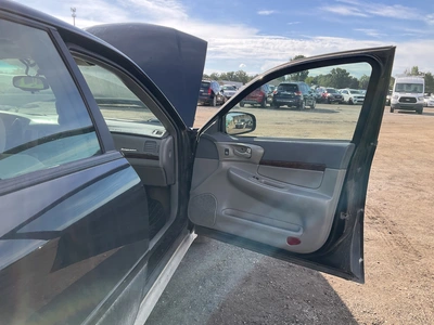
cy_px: 162
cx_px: 217
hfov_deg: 61.7
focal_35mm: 29
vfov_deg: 48.2
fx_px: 364
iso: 25
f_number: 1.8
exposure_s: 1/642
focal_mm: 3
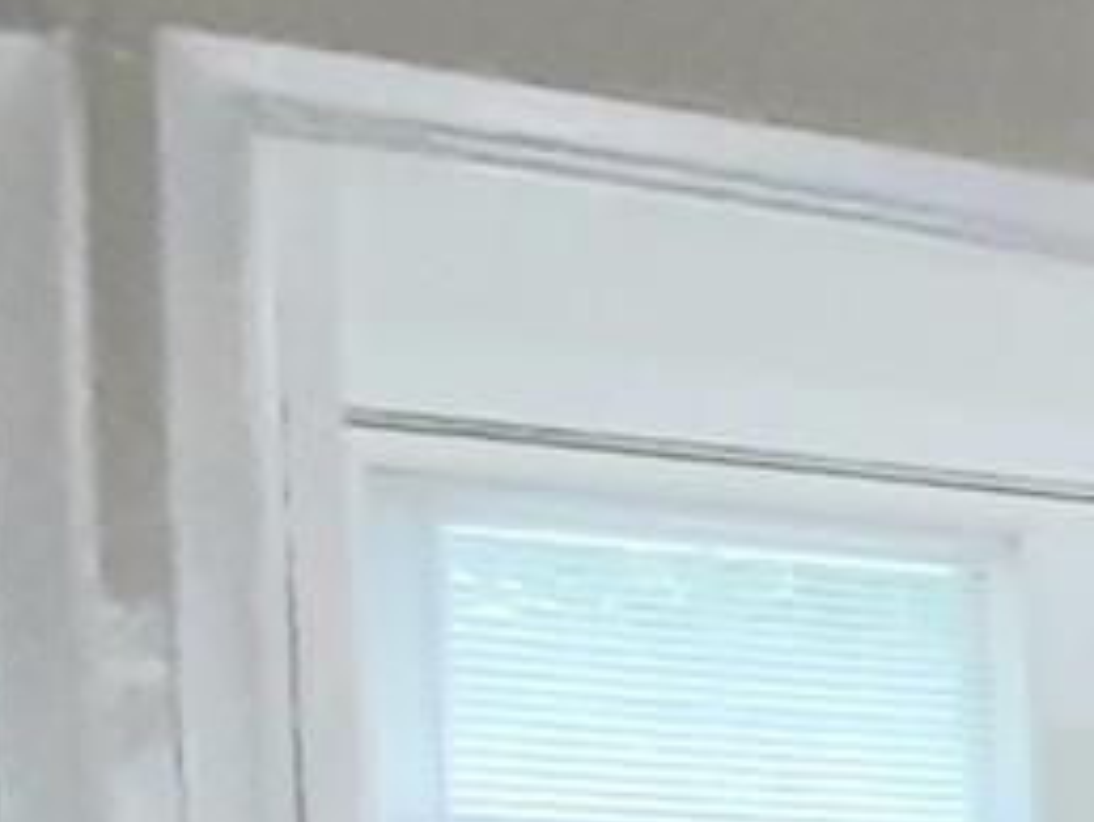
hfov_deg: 9.2
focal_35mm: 103
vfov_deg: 13.0
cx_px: 3982
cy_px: 1475
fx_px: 3258
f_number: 2.2
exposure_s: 1/40
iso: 80
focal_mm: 1.42
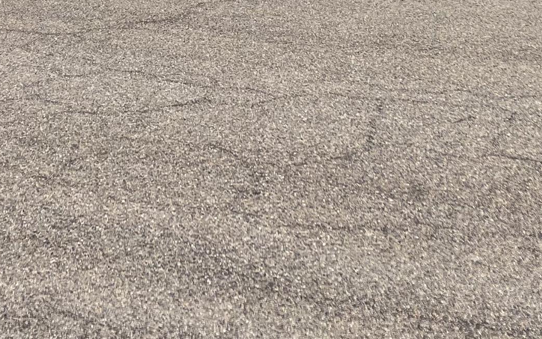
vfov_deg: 15.1
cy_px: -197
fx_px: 1167
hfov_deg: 26.1
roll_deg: +0.3
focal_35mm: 79
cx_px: 223
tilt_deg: -3.0
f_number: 1.6
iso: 32
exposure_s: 1/5917
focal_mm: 5.1
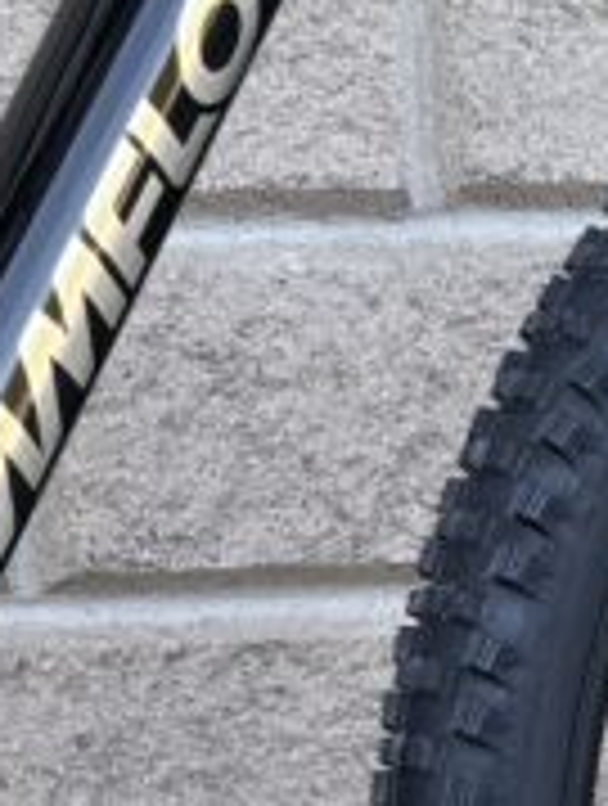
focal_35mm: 446
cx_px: -437
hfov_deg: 3.3
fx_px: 10408
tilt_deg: -1.1
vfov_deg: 4.4
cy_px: 603
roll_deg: +0.7
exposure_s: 1/121
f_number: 2.8
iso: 160
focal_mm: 16.89
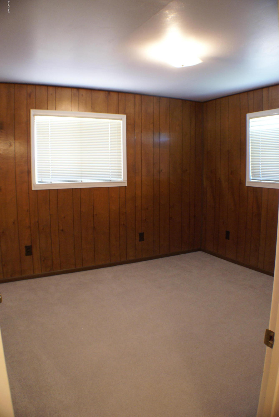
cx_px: 140
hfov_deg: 40.1
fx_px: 383
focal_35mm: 33
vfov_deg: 57.2
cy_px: 208
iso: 400
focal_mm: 22
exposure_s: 1/15
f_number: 4
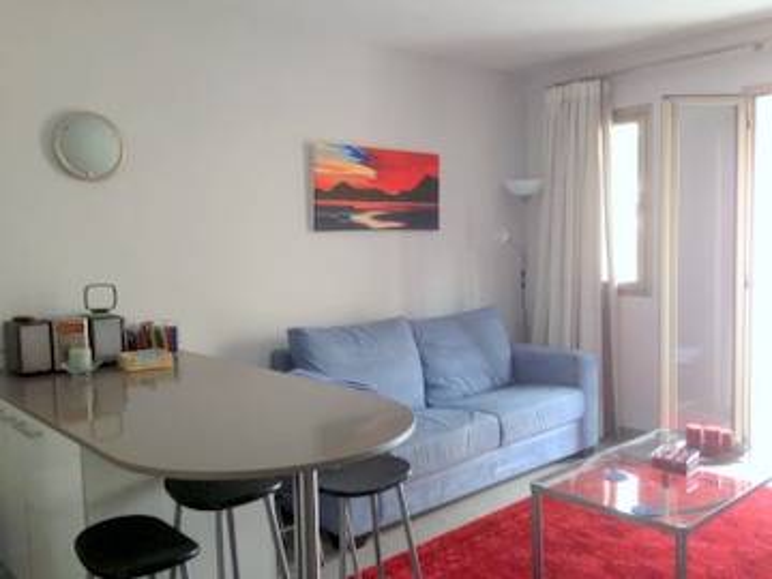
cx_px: 386
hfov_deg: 55.4
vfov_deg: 42.9
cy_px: 290
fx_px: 736
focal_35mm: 33
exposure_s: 1/20
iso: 100
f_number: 2.4
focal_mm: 4.12
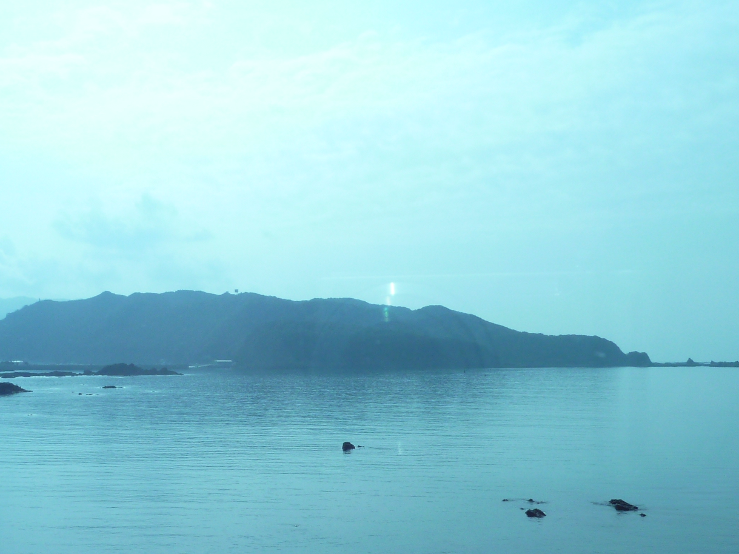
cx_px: 289
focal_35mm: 42
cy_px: 402
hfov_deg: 44.5
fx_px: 897
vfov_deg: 33.8
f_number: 5.6
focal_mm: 4.1
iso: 80
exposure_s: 1/500
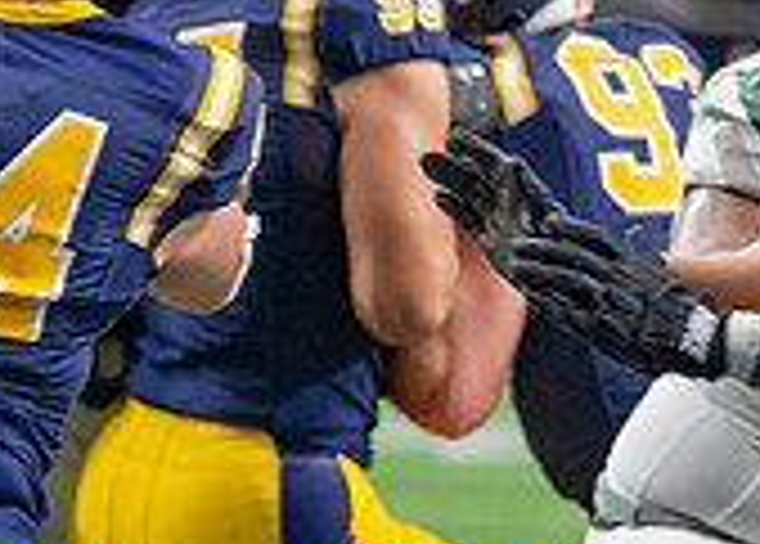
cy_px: 646
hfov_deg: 3.5
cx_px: -844
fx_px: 12140
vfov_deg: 2.6
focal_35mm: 562
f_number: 2.8
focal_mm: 133
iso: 3200
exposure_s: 1/1000
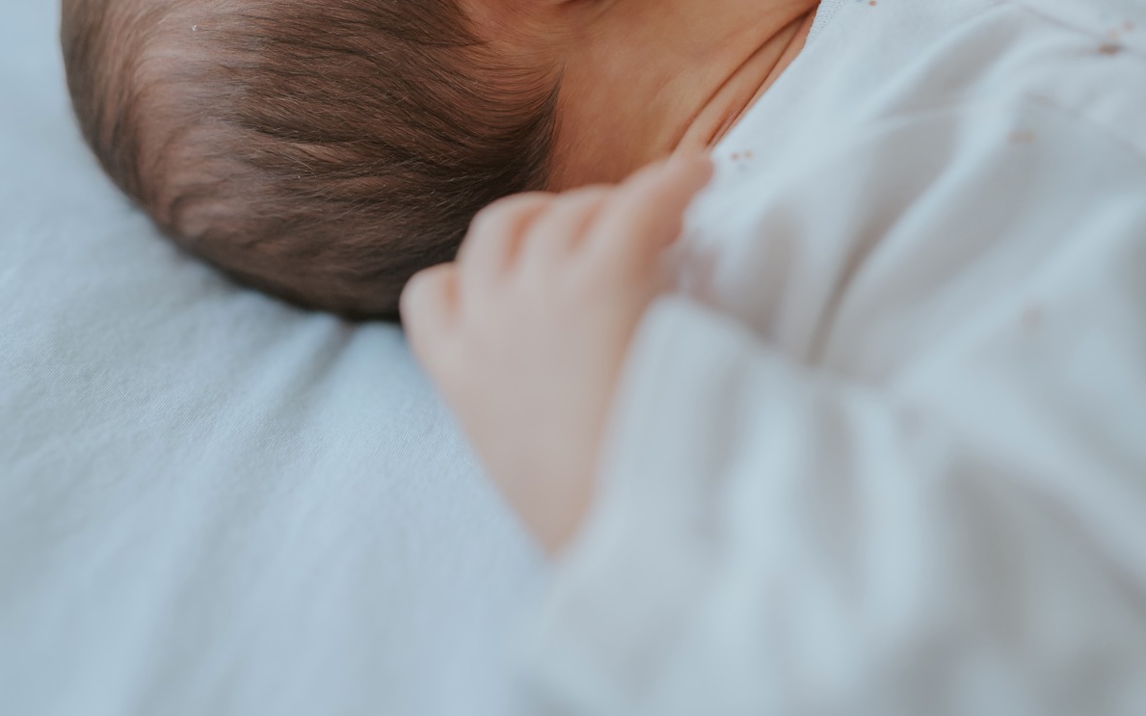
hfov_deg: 37.5
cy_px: 19
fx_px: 1686
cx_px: 573
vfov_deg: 23.1
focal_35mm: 54
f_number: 2.2
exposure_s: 1/200
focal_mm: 35
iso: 1000
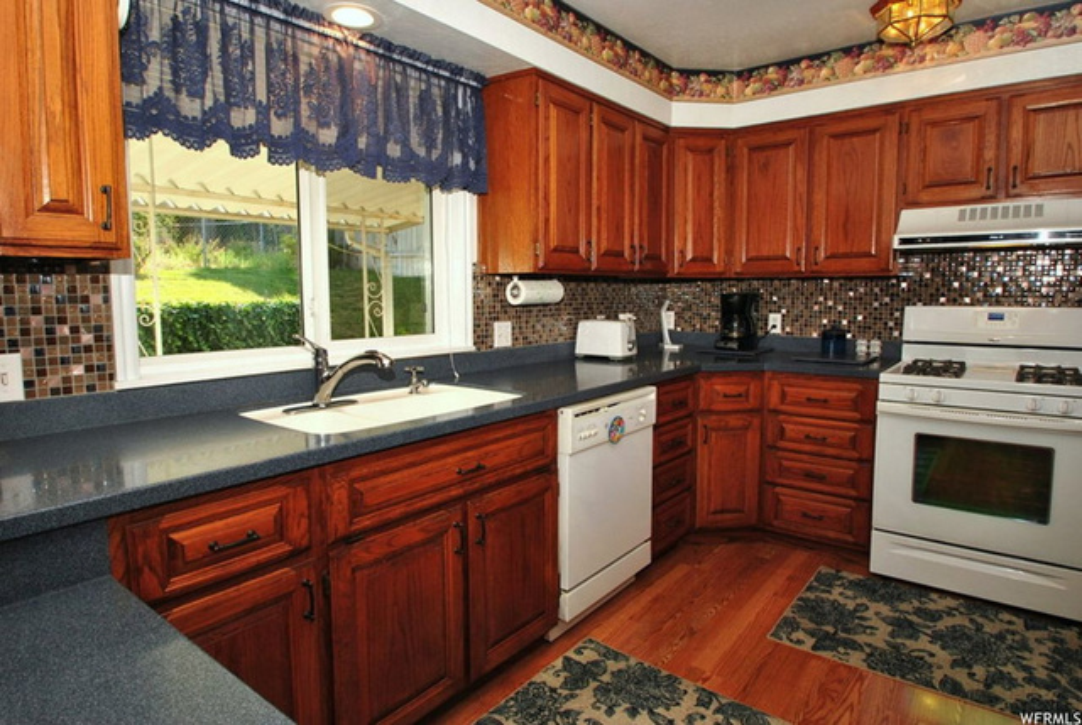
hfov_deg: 89.9
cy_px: 362
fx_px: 542
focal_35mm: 18
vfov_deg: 67.6
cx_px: 541
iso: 200
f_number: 5
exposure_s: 1/160
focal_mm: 12
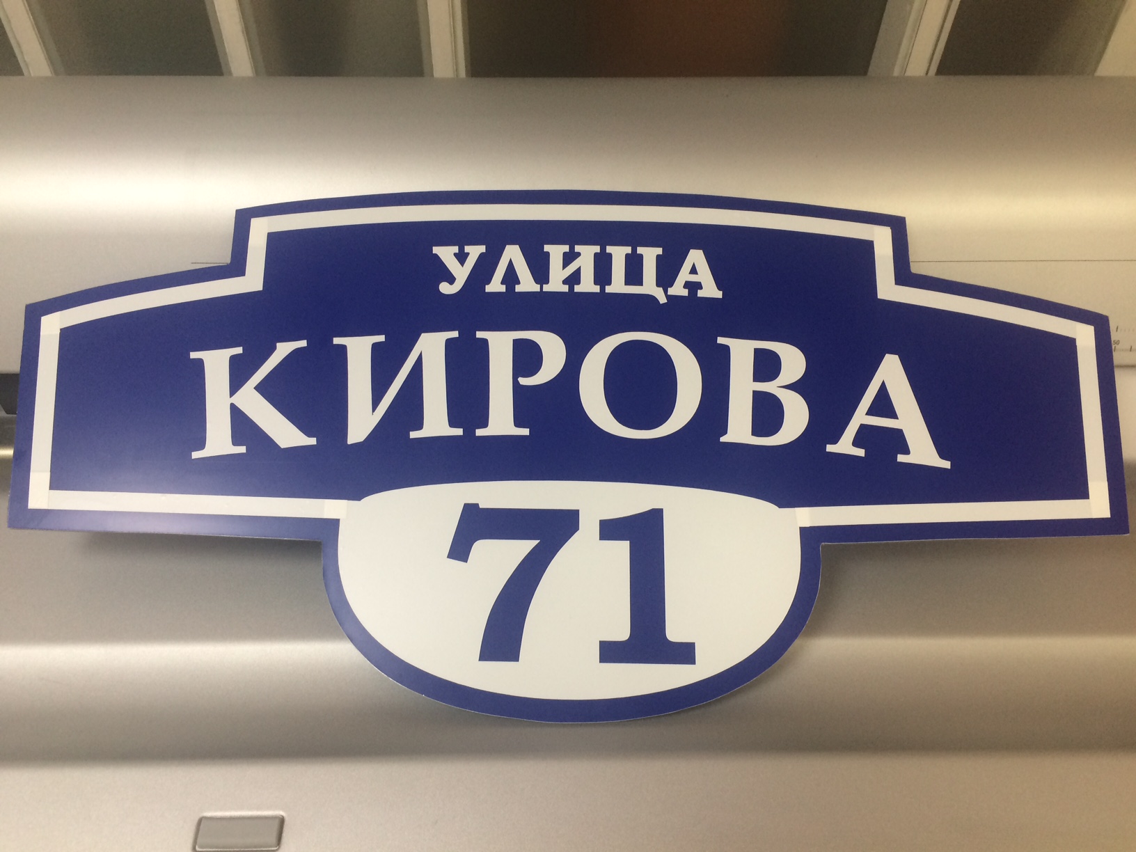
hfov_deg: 61.7
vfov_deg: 48.2
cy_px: 426
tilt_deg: -49.5
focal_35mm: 29
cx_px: 568
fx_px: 952
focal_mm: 4.15
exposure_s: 1/33
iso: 50
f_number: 2.2
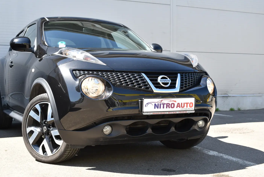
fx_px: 382
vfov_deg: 26.0
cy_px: 83
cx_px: 119
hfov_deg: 38.1
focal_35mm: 52
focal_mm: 30
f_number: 6.3
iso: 200
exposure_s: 1/200
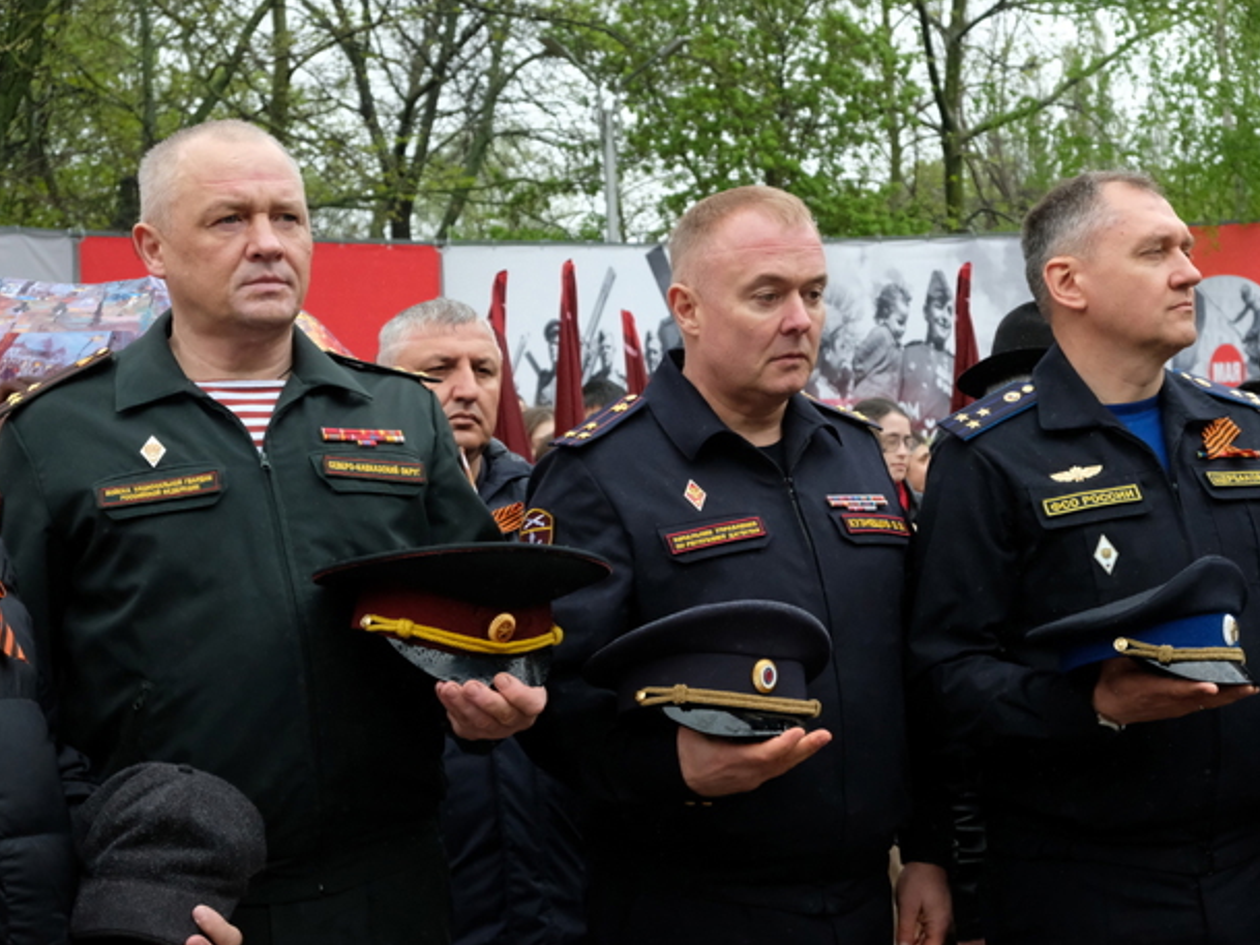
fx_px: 2112
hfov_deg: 33.1
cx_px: 761
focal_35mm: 58
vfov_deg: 25.2
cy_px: 463
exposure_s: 1/1700
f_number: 6.4
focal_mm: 32.9
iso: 4000
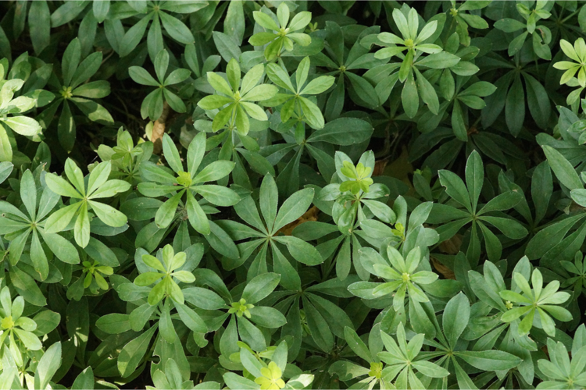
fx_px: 2441
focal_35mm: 150
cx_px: 293
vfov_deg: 9.1
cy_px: 195
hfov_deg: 13.7
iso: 3200
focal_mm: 100
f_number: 10
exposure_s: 1/125
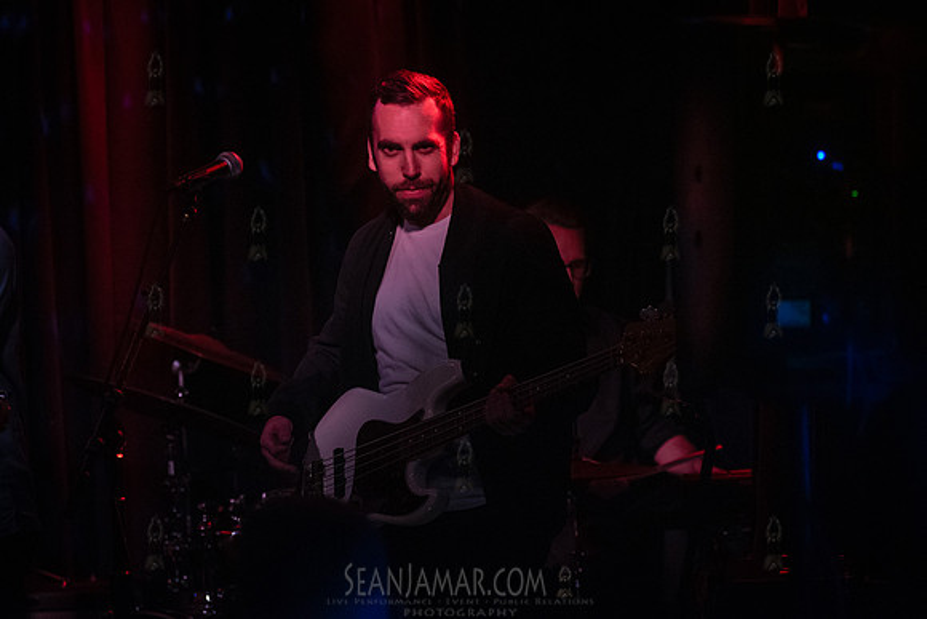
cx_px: 407
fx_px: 2892
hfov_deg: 18.2
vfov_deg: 12.2
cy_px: 286
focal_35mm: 112
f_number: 3.5
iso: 8000
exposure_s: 1/320
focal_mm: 100
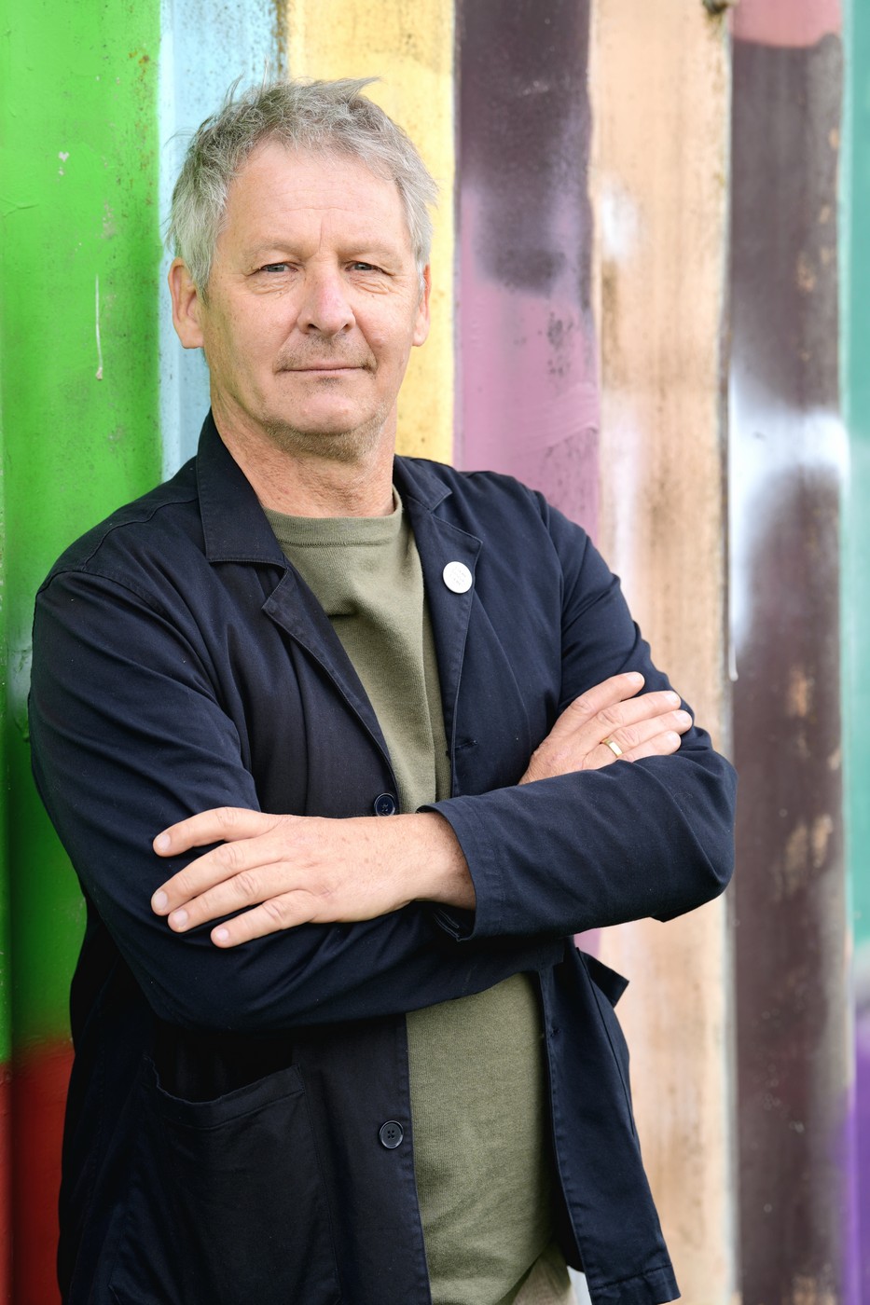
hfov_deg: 14.1
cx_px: 435
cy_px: 652
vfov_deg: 21.0
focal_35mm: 97
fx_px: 3517
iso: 100
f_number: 4
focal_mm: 97
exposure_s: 1/200
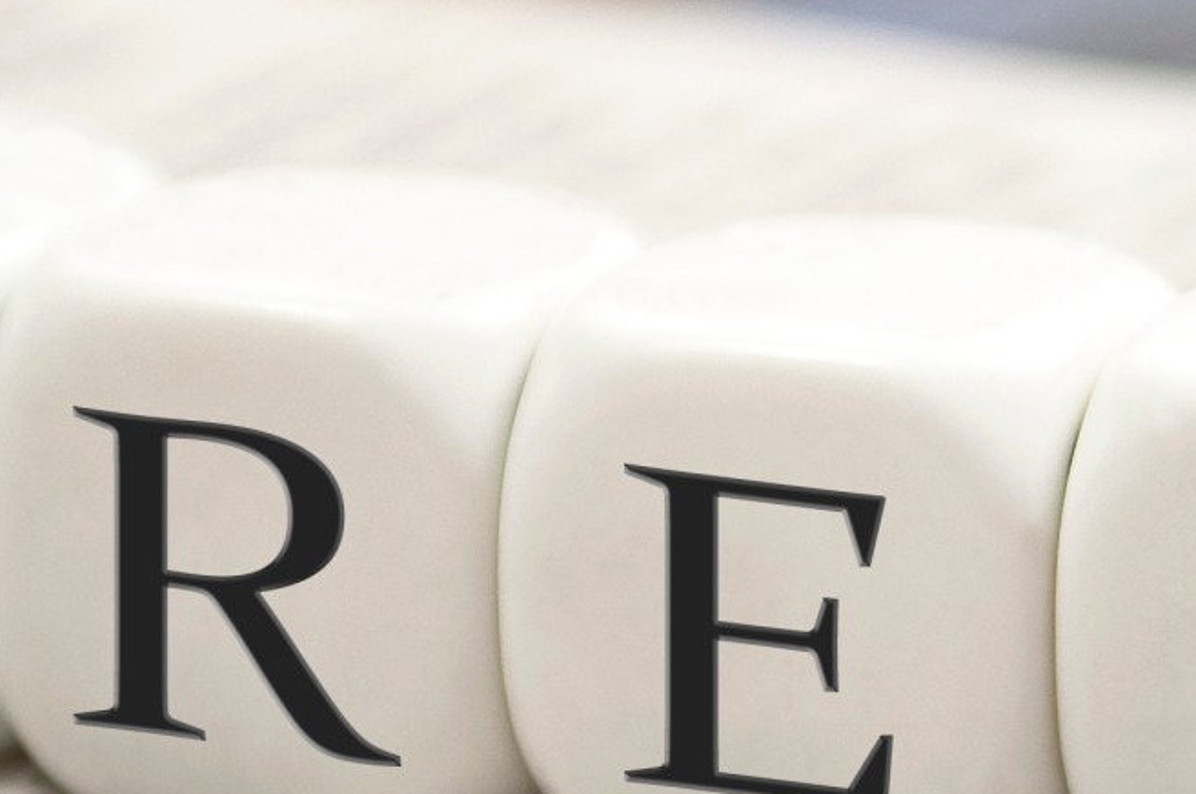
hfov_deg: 6.6
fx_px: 10413
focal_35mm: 314
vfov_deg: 4.4
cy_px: 424
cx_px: 983
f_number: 5.6
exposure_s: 1/80
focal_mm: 55
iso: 200
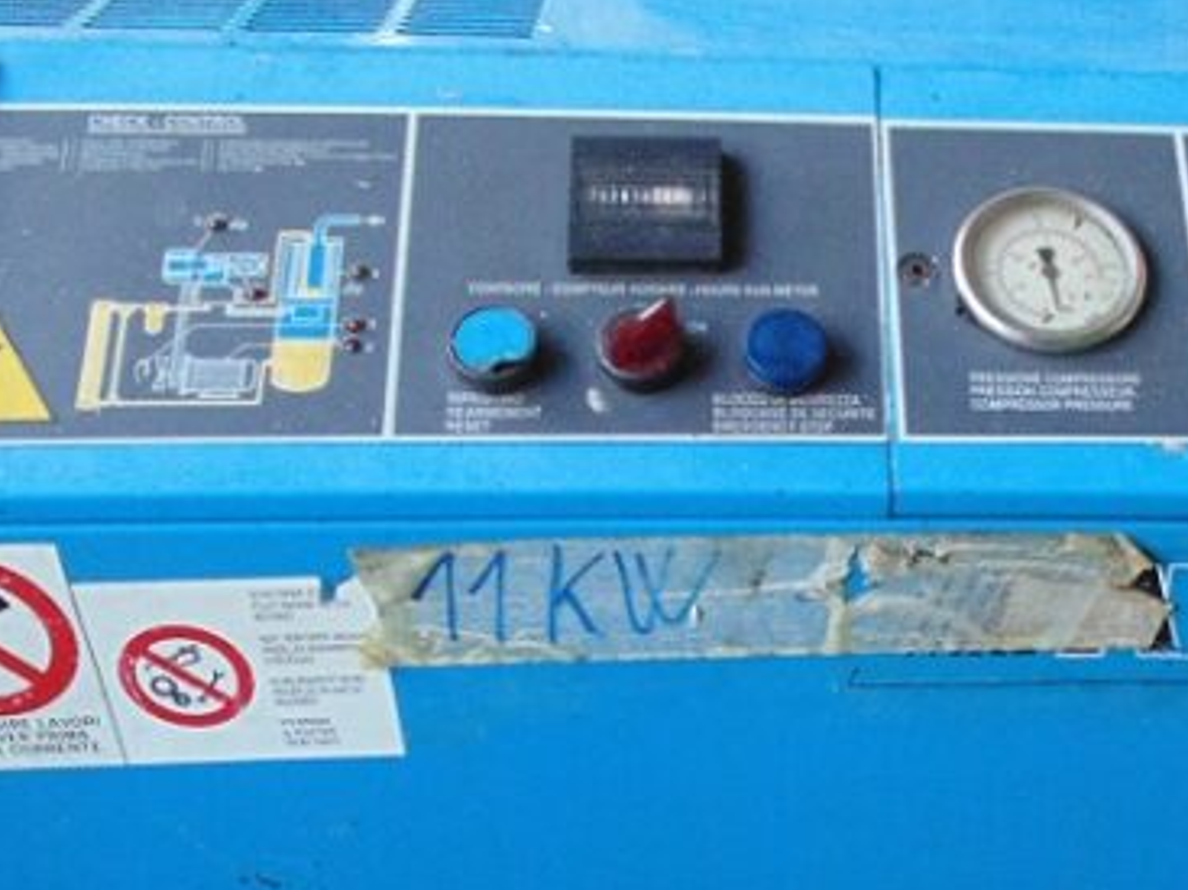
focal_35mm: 46
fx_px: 1578
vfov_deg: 31.1
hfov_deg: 39.8
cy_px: 641
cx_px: 929
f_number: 3.1
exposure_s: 1/30
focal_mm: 4
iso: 320
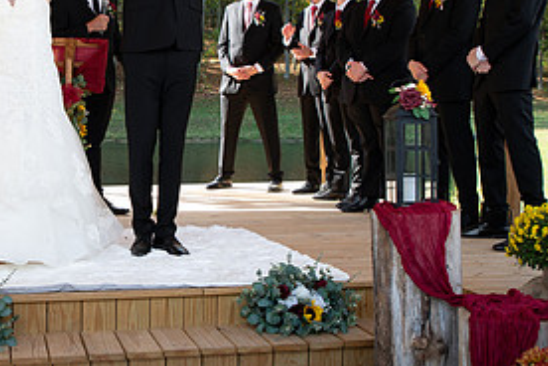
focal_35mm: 58
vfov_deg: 23.3
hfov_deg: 33.7
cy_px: 126
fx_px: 883
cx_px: 125
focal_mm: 26
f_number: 4
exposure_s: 1/250
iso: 320
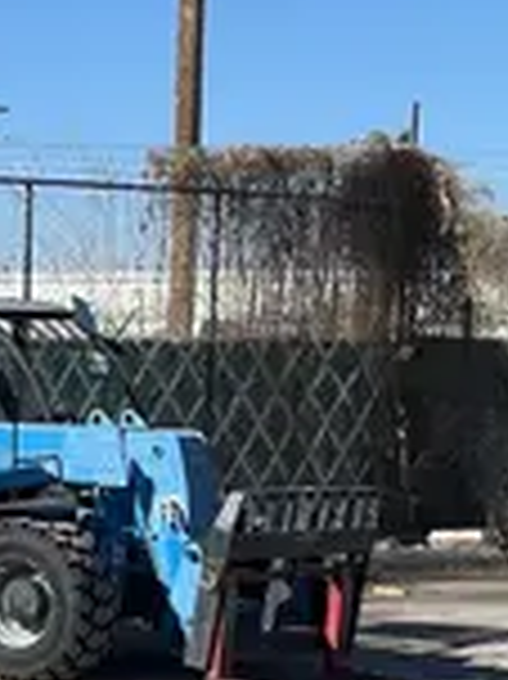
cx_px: -553
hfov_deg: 10.6
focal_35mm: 126
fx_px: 2469
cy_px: 534
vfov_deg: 15.6
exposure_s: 1/3215
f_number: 1.6
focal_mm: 5.1
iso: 50
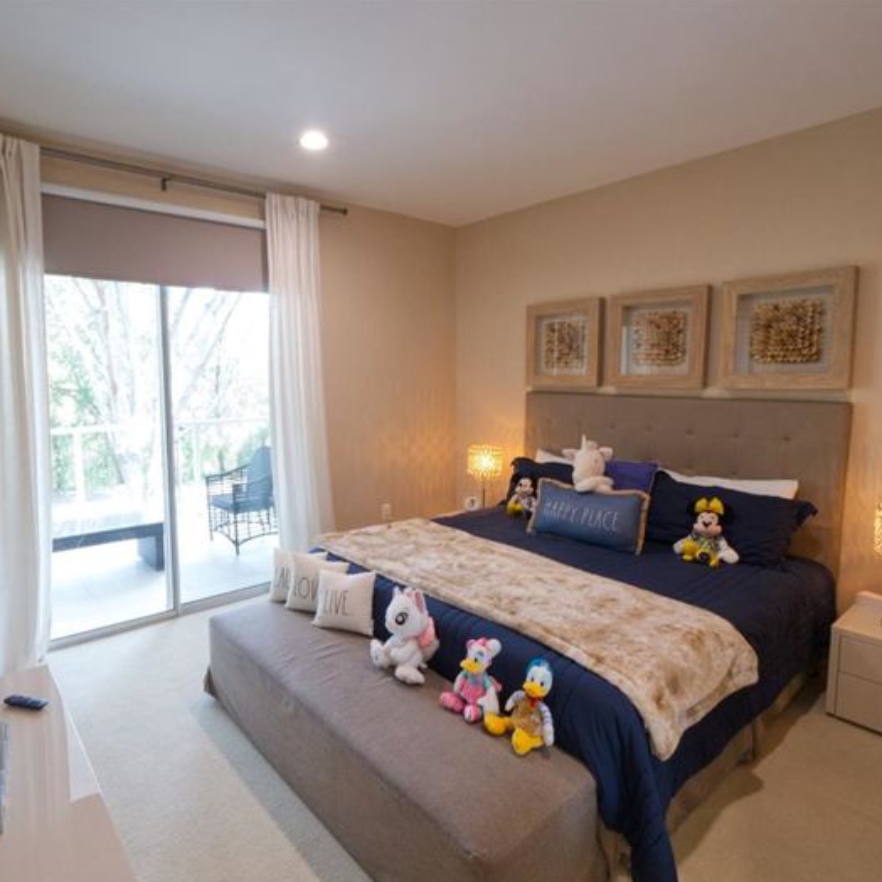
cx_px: 390
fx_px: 548
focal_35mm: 19
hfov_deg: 77.4
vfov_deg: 77.7
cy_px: 443
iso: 1600
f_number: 9
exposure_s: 1/8
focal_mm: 8
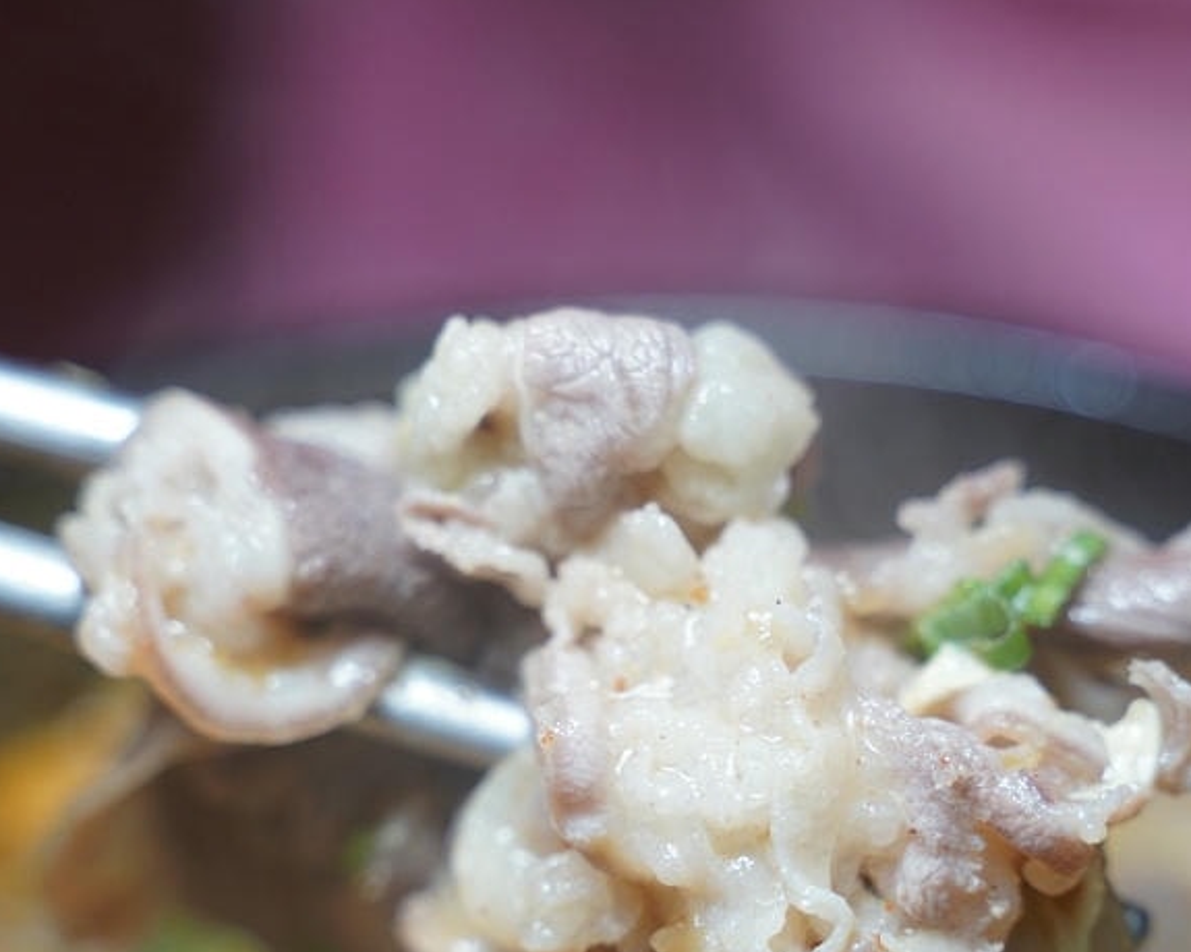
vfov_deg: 10.5
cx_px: 756
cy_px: 720
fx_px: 5182
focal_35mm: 147
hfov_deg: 13.1
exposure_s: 1/80
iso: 250
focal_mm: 75
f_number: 4
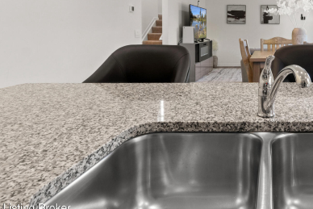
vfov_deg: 41.7
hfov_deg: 56.9
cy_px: 24
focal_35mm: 29
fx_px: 252
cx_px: 268
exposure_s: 1/4
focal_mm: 10
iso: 400
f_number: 10
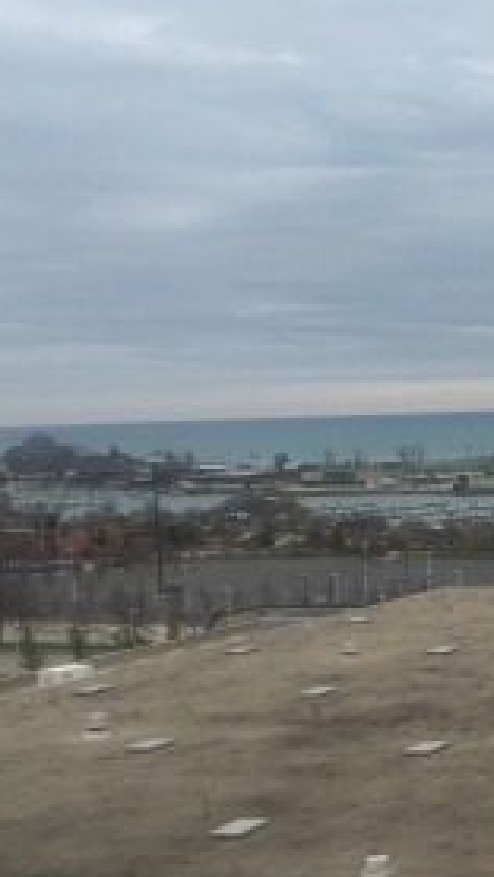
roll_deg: +2.1
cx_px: 884
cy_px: 500
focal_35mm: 73
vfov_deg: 28.9
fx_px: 1698
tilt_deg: -1.9
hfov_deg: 14.6
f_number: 2.2
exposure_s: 1/487
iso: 25
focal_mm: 4.15
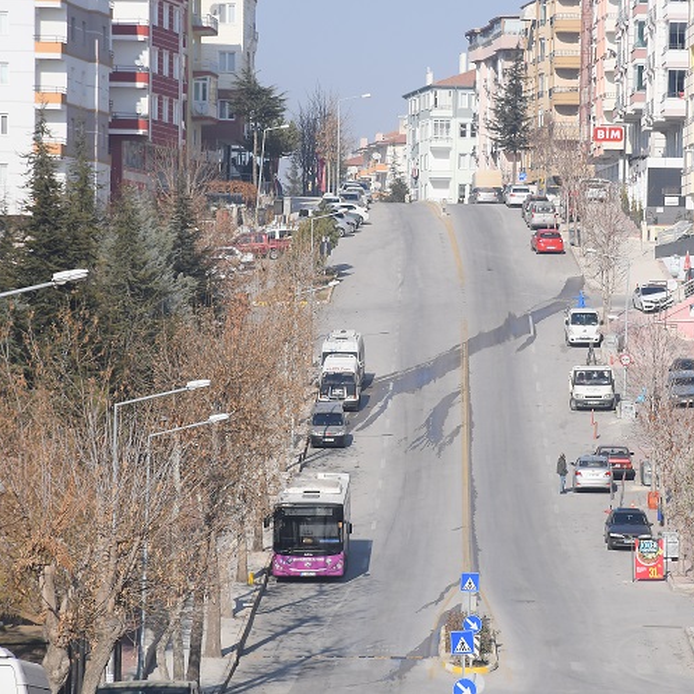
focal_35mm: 250
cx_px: 478
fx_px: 5671
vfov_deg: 7.0
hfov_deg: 7.0
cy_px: 346
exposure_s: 1/1600
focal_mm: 130
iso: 500
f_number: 10
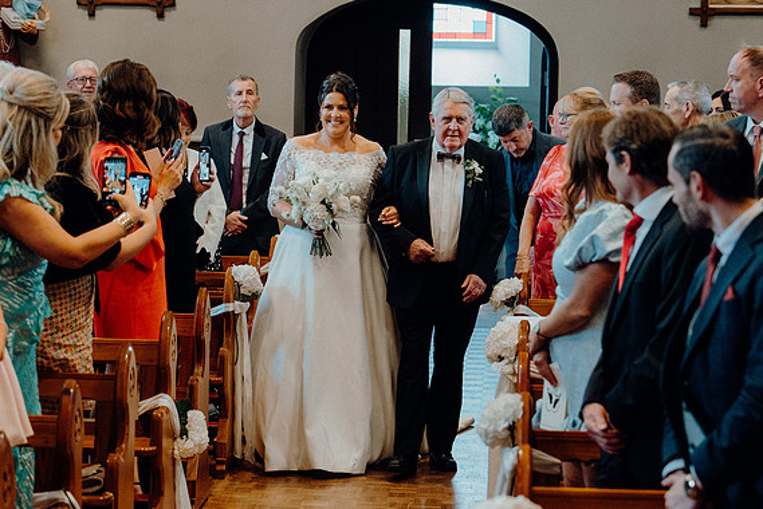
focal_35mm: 107
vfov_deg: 12.8
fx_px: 2269
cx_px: 385
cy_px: 257
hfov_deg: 19.1
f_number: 3.2
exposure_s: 1/160
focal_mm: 70
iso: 2500
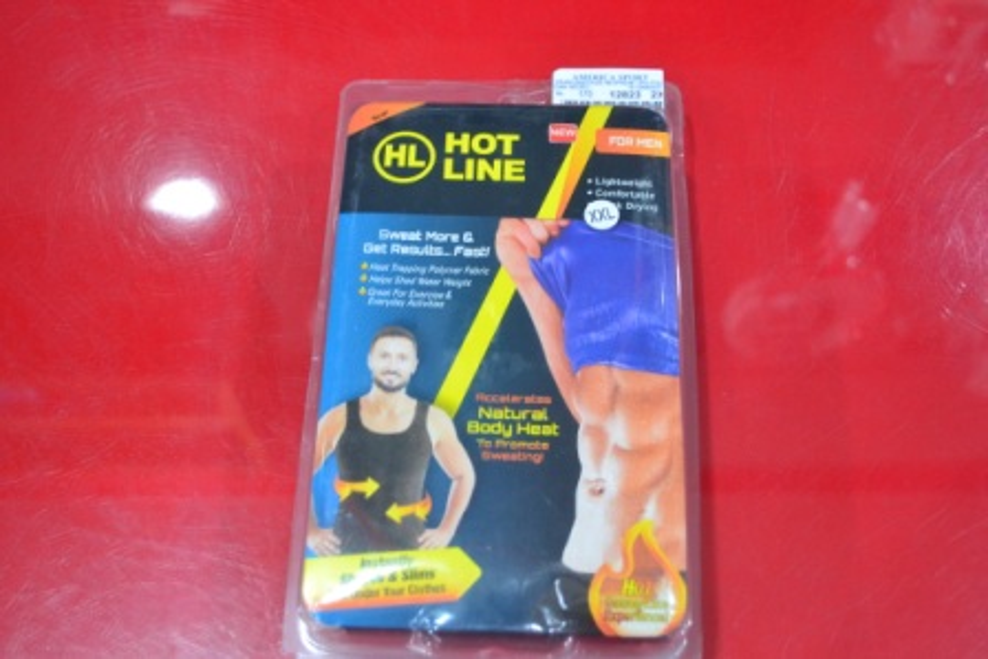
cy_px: 330
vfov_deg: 29.9
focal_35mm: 45
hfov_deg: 43.6
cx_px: 494
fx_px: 1235
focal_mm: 30
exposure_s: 1/25
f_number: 4.5
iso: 800
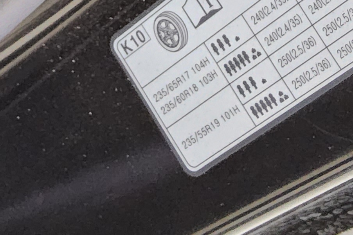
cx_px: 162
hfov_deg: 17.2
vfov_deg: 11.1
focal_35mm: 119
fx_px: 1167
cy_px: -97
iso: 640
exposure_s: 1/60
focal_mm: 3.08
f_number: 2
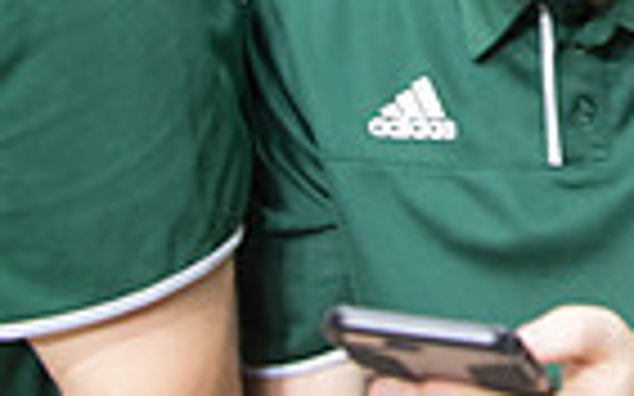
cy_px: -367
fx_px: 1744
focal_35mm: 101
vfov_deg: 11.7
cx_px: 868
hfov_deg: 18.8
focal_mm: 24
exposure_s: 1/125
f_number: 3.5
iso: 2000
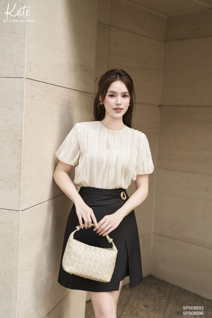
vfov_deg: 39.6
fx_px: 442
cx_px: 106
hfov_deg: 27.0
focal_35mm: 50
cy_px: 159
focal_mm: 50
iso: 320
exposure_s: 1/500
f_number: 2.2
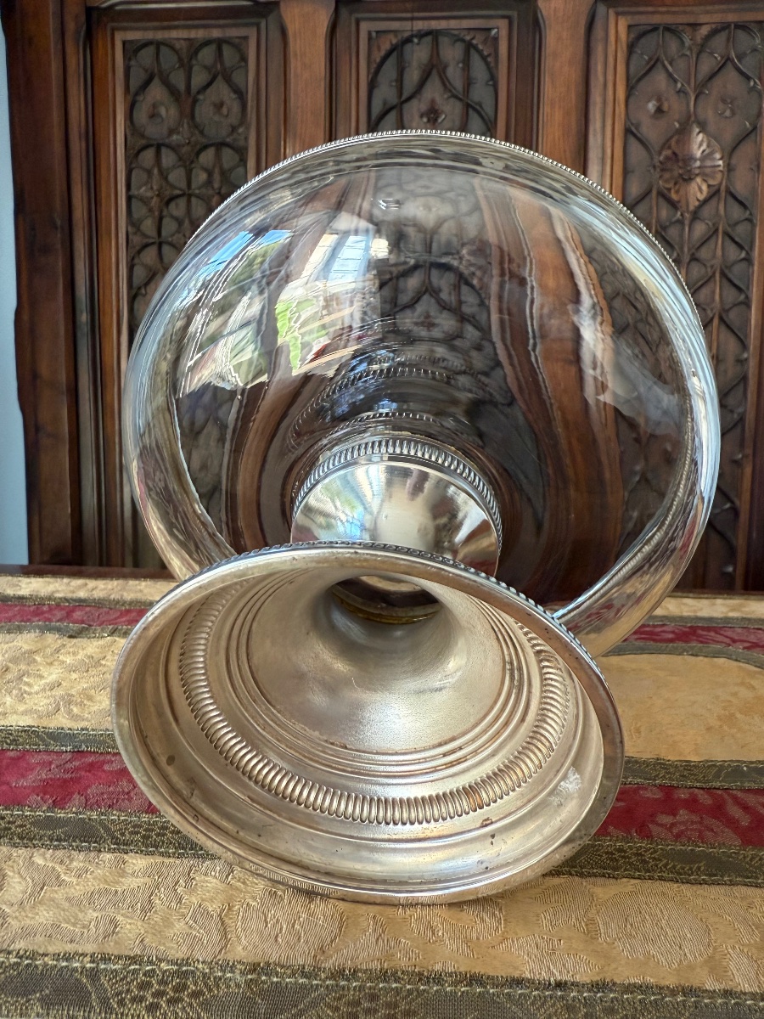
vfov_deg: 71.6
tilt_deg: -5.3
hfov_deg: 56.8
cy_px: 510
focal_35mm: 24
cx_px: 382
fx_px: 706
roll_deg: -0.7
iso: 250
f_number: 2.2
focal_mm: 2.22
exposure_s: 1/99
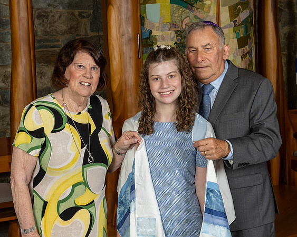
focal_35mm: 64
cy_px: 118
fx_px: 564
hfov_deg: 29.5
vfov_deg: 23.8
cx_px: 162
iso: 640
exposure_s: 1/200
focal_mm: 38
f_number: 8
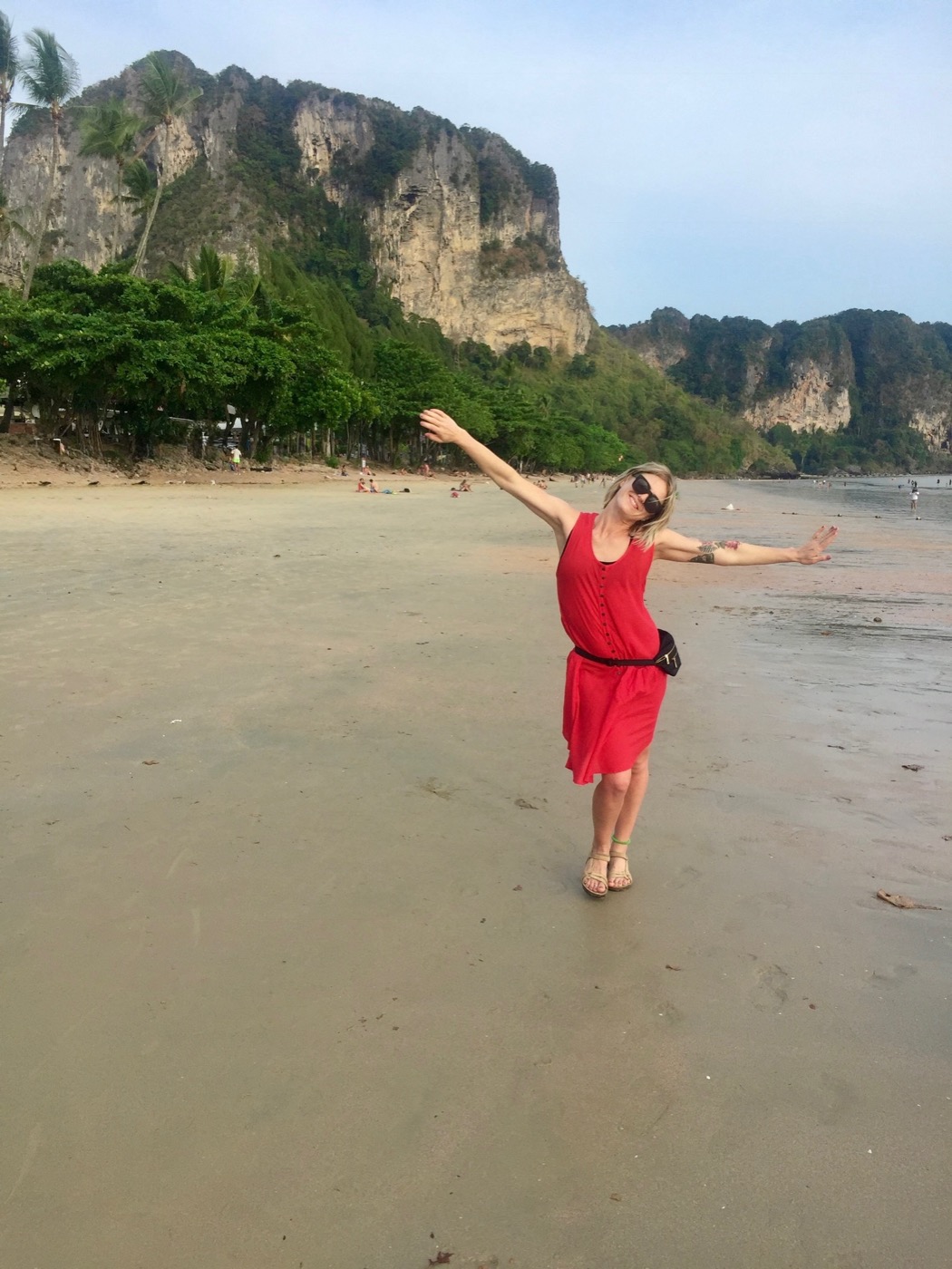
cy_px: 634
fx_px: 1063
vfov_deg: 61.7
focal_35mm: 29
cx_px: 476
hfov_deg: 48.2
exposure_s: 1/1163
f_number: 2.2
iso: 32
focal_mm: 4.15
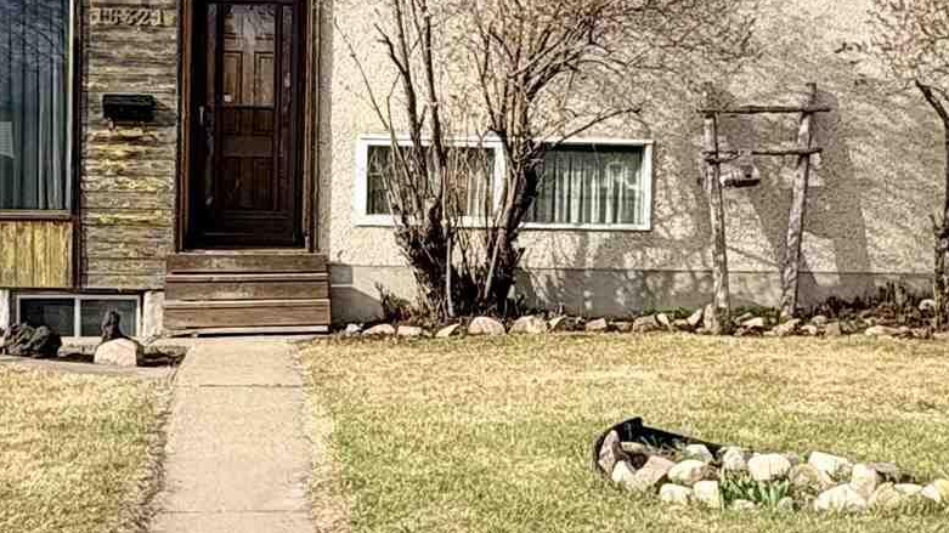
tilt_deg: -1.4
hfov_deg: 34.6
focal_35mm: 60
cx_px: 312
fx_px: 1510
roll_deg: -0.6
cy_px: 248
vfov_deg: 20.0
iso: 50
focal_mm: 2.22
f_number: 2.2
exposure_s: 1/1346
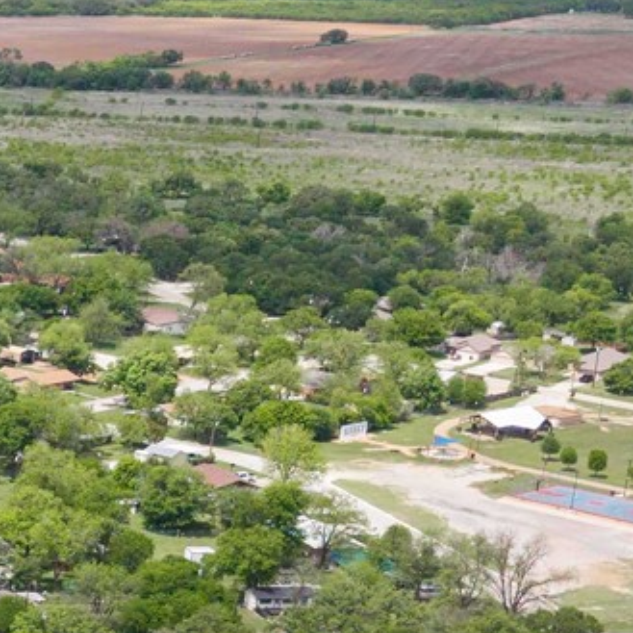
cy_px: 689
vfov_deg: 13.0
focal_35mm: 132
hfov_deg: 11.7
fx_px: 2731
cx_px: -685
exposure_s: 1/4000
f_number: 1.8
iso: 130
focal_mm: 8.67
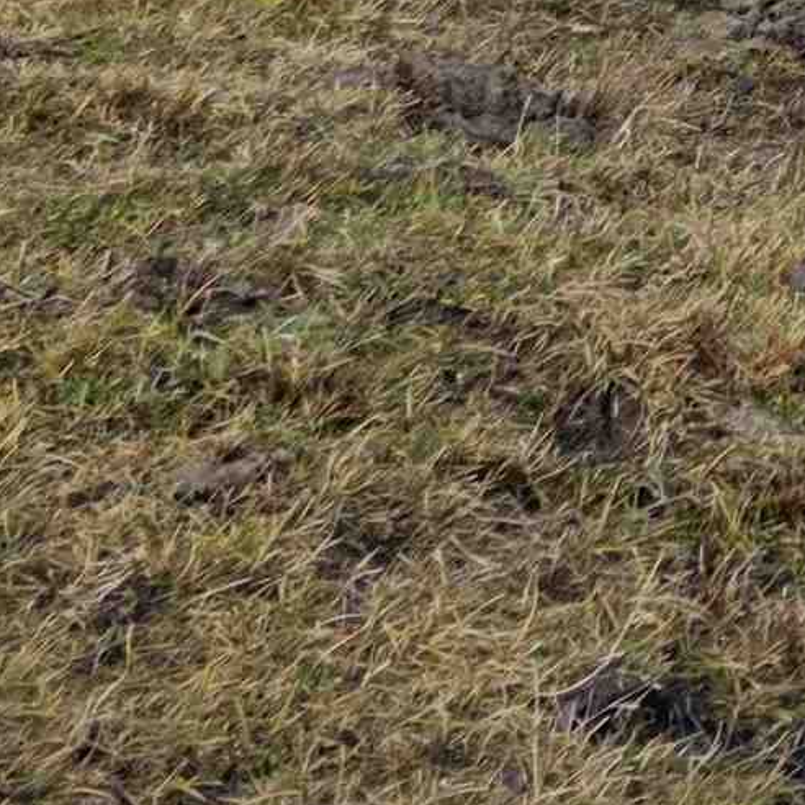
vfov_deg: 12.1
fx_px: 3341
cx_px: 2088
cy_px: -852
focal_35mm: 127
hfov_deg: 11.0
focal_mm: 6.3
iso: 80
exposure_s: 1/1318
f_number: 1.7
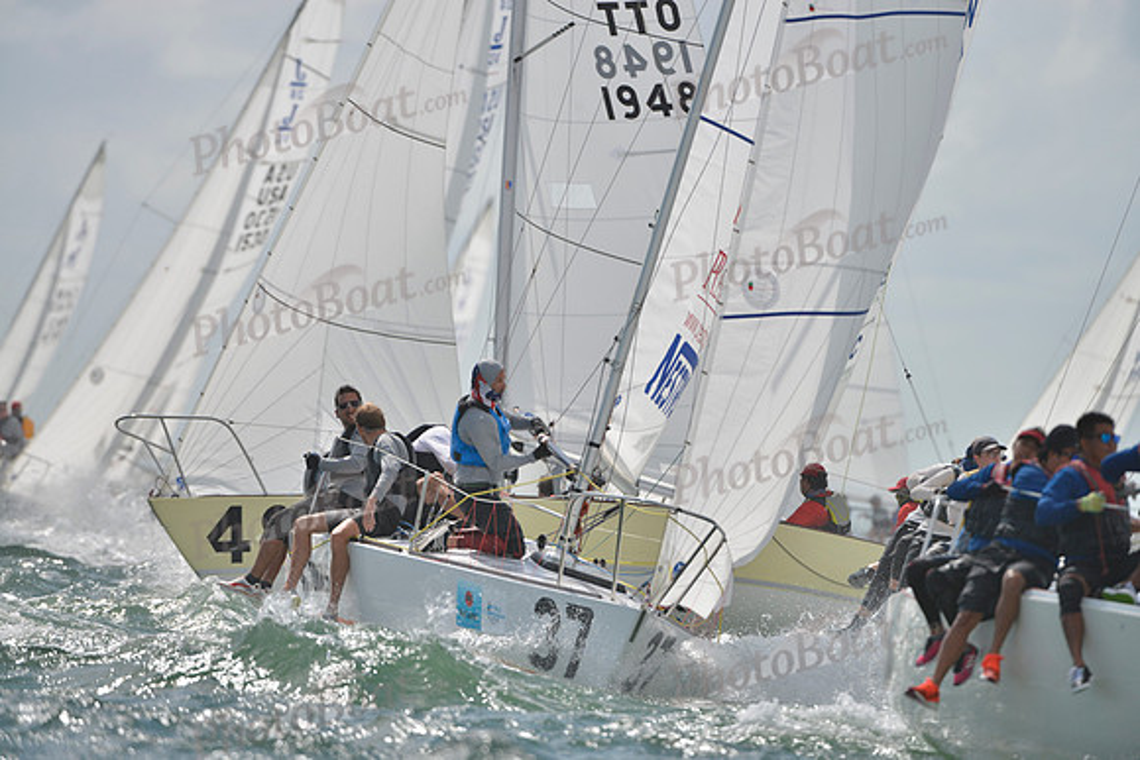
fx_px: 12669
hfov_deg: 5.2
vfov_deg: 3.4
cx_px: 570
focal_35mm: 400
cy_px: 380
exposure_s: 1/2500
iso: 280
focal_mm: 400
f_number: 5.6
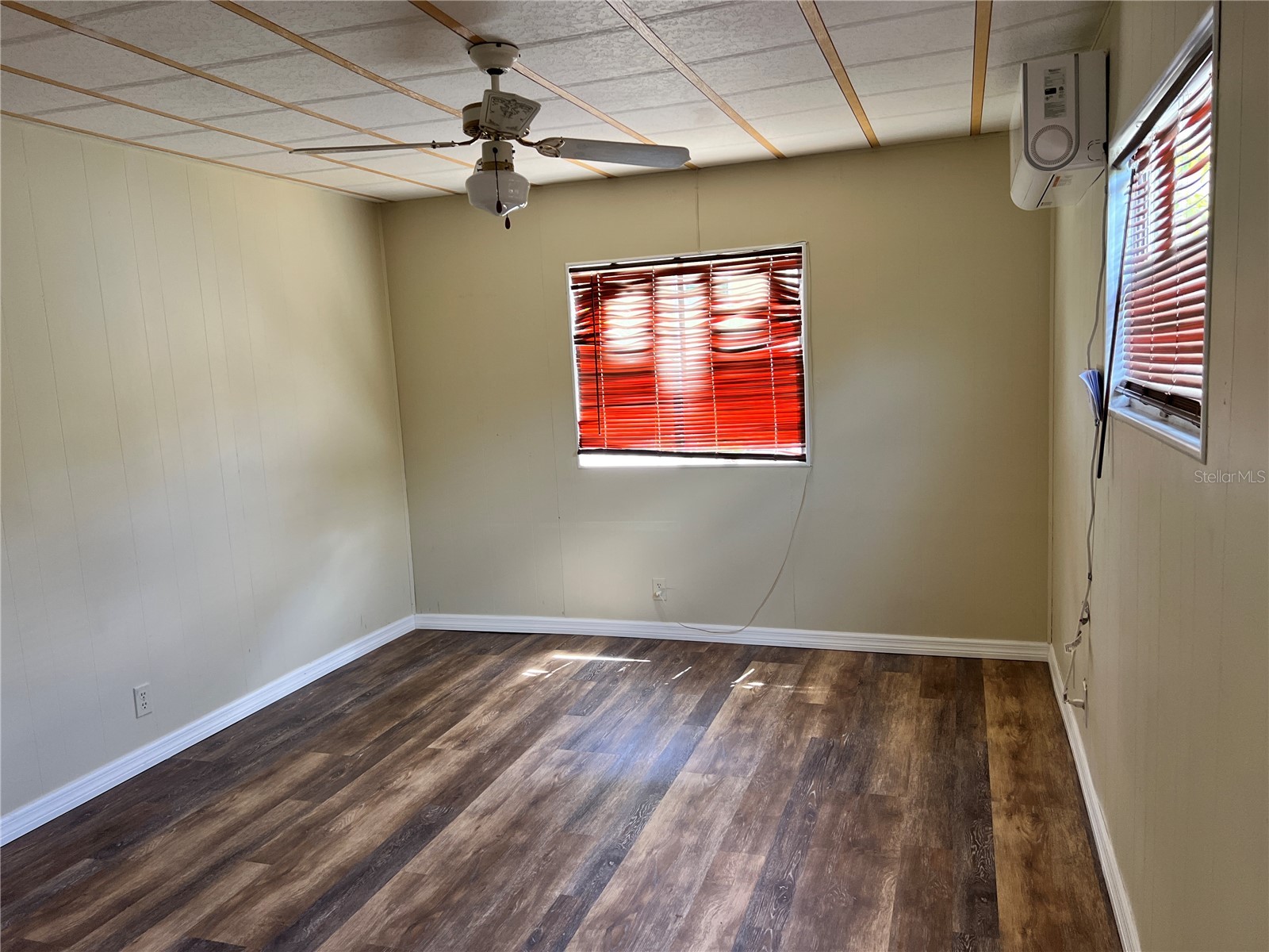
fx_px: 953
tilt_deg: -7.8
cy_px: 476
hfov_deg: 67.3
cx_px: 634
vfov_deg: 53.1
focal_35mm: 26
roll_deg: +3.4
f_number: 1.5
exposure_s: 1/120
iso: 125
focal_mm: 5.7
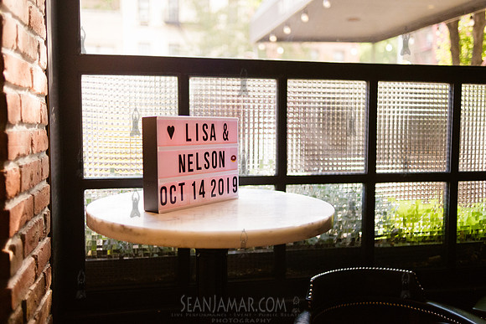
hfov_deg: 54.4
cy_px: 162
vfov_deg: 37.9
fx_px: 473
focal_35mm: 35
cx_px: 243
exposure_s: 1/4000
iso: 4000
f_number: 2.2
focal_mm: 35
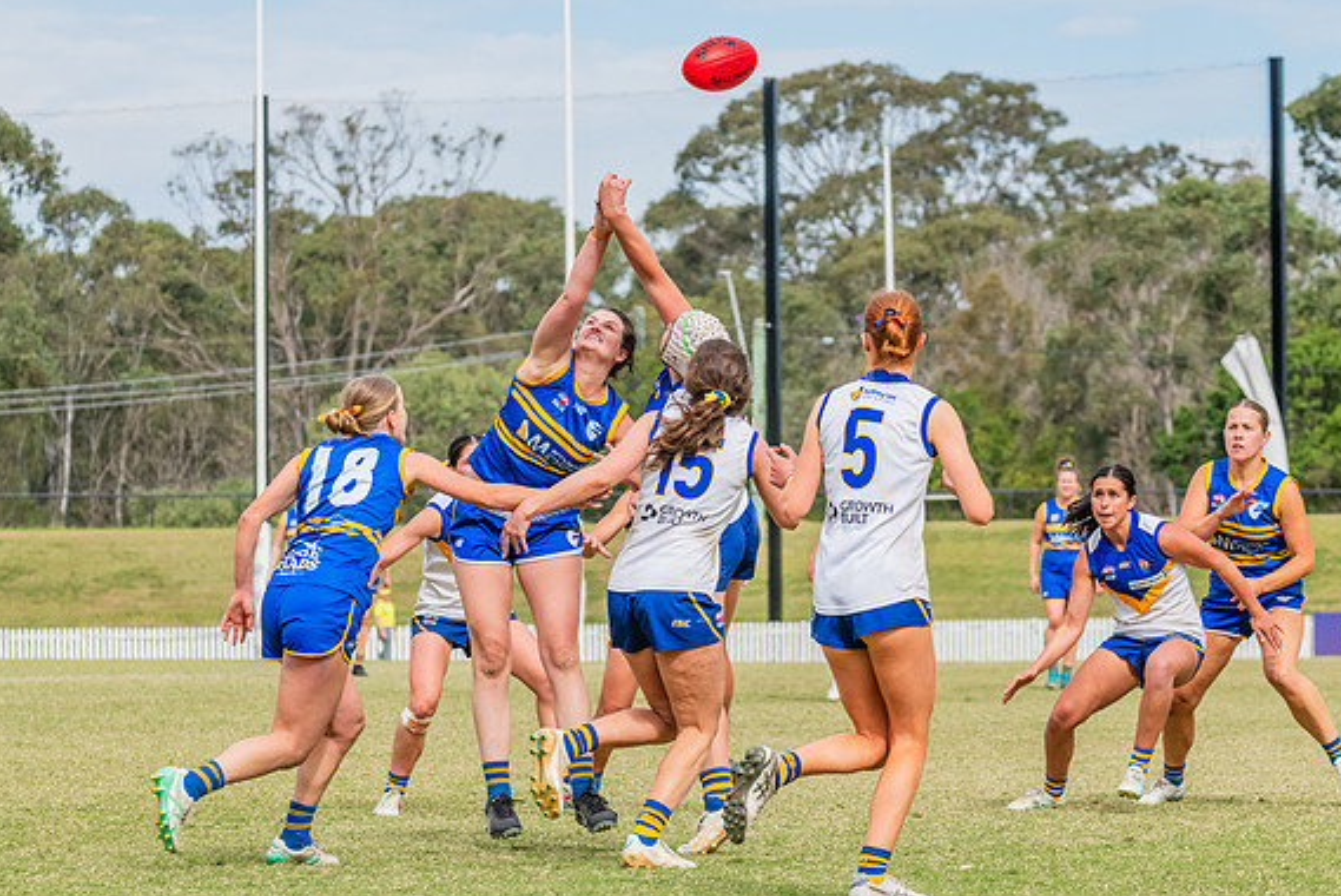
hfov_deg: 9.9
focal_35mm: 207
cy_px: 430
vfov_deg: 6.6
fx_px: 7714
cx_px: 649
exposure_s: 1/1250
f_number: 10
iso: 800
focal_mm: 195
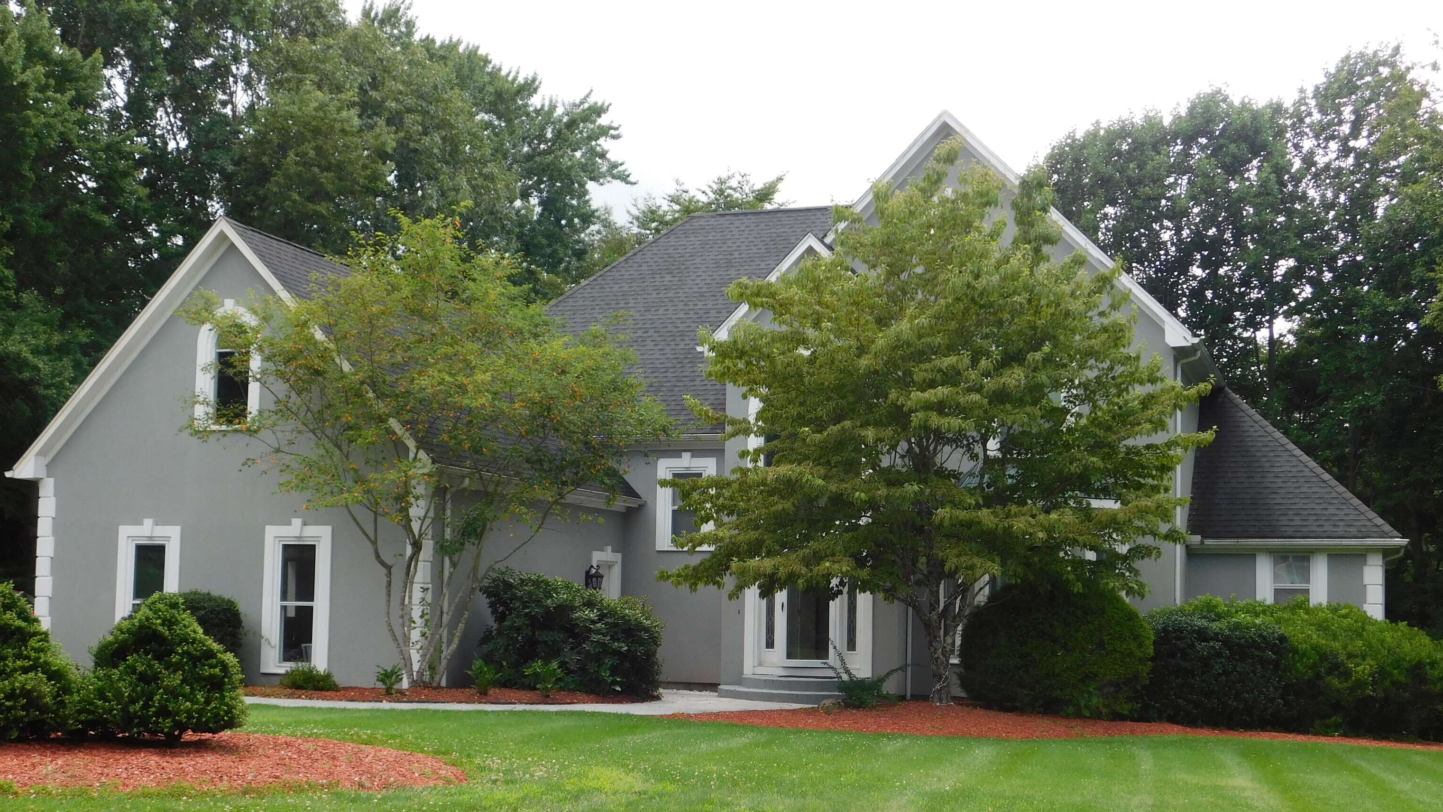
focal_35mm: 44
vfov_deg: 27.0
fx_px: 1683
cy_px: 504
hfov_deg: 46.4
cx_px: 723
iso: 125
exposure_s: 1/250
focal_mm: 7.1
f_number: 3.6
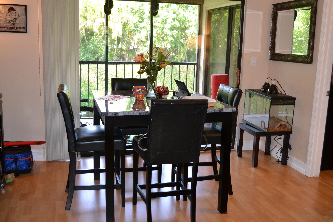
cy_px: 111
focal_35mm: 39
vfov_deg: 34.2
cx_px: 166
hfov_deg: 49.6
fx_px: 361
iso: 1400
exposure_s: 1/60
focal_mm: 26
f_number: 4.2
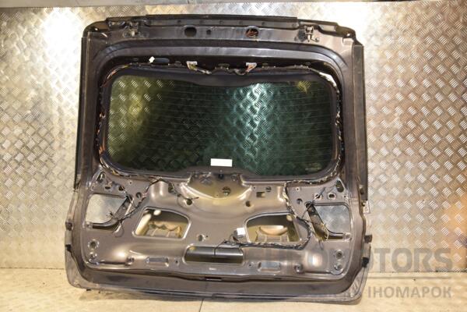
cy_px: 156
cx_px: 234
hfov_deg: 59.5
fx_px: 409
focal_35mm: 32
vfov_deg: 41.7
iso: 800
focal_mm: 21
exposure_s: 1/200
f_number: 5
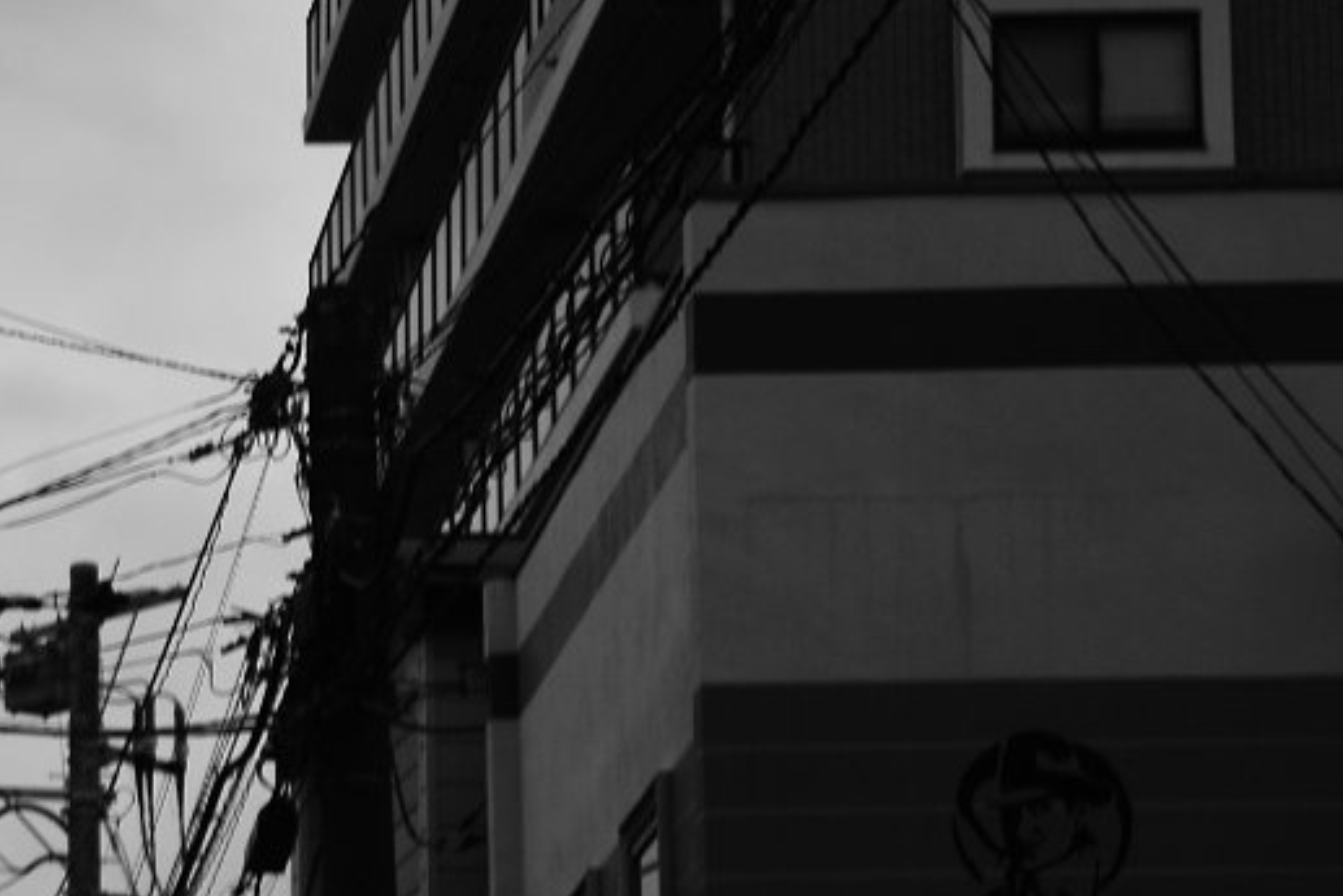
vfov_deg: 7.2
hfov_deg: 10.5
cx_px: -746
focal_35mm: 188
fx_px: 7015
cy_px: 1228
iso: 200
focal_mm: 40
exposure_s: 1/80
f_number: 4.2
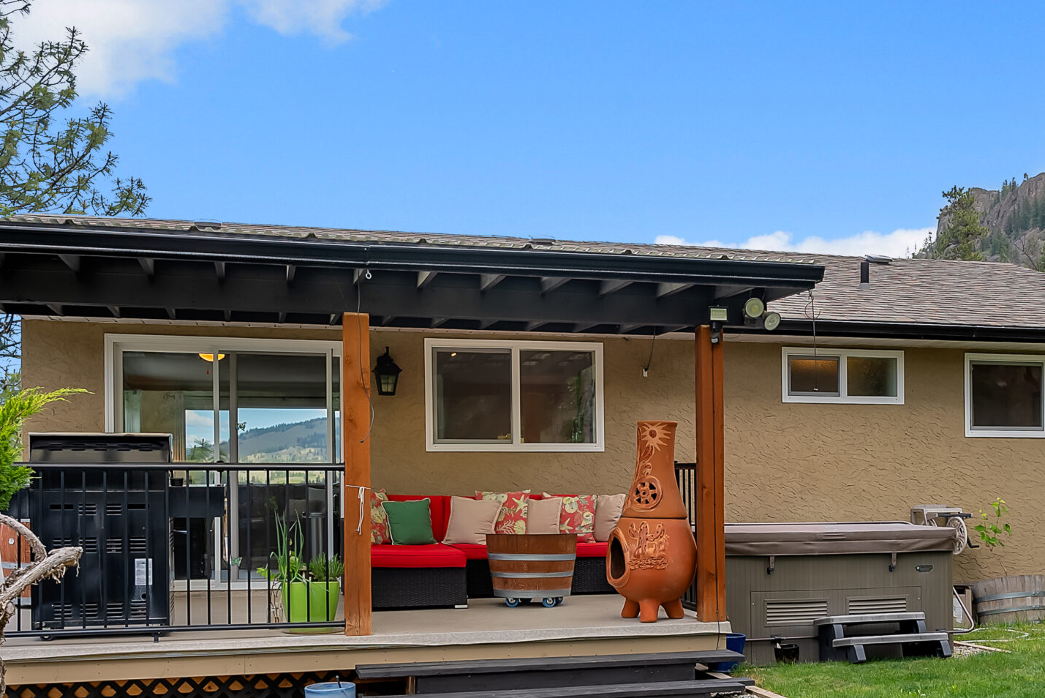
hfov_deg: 45.1
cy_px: 512
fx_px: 1249
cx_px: 649
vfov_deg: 30.8
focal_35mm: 43
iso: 100
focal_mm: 24
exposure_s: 1/160
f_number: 5
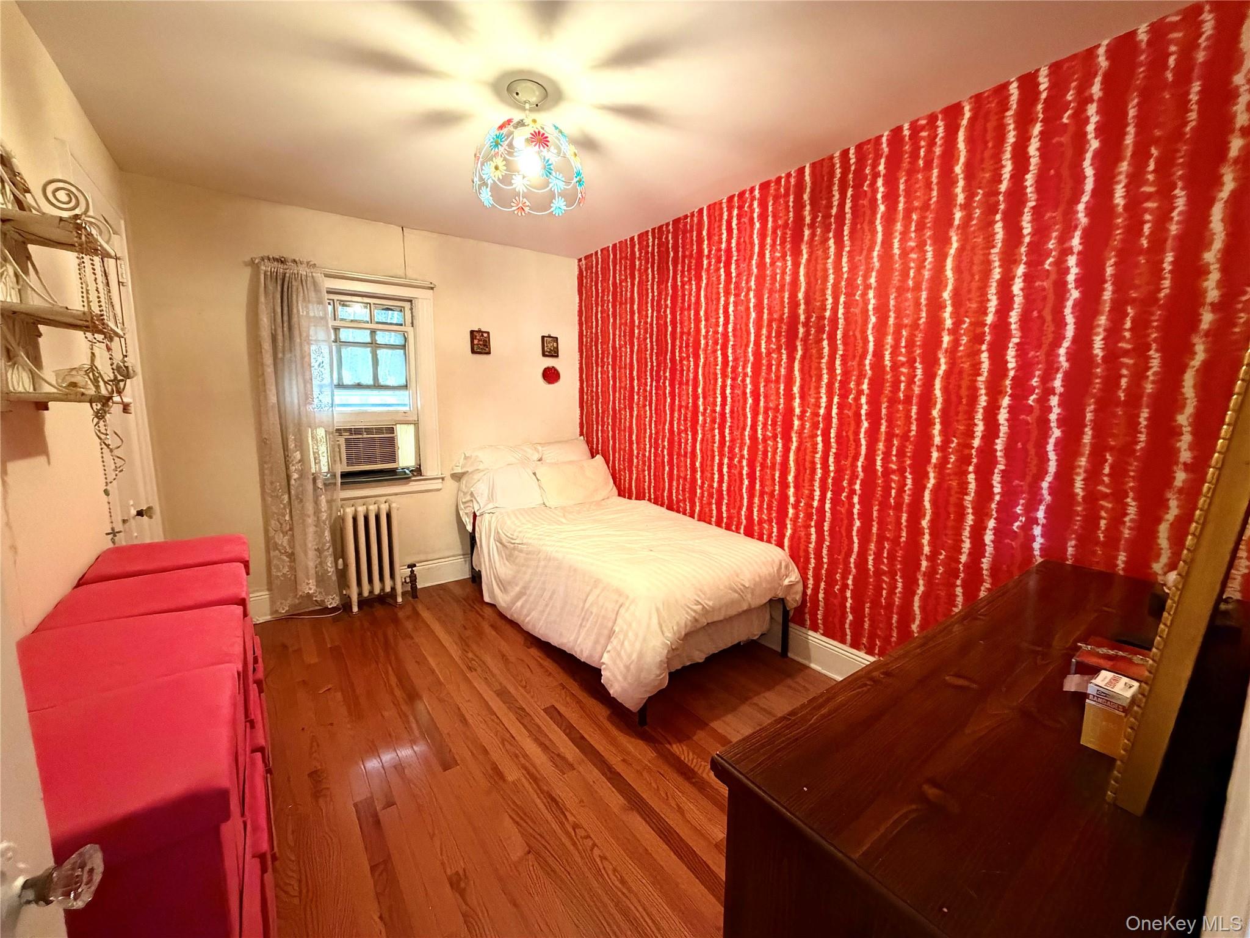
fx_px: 506
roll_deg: +0.6
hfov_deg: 102.1
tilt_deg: -8.0
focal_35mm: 14
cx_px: 625
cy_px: 469
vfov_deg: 85.7
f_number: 2.2
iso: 1000
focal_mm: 2.22
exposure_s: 1/60
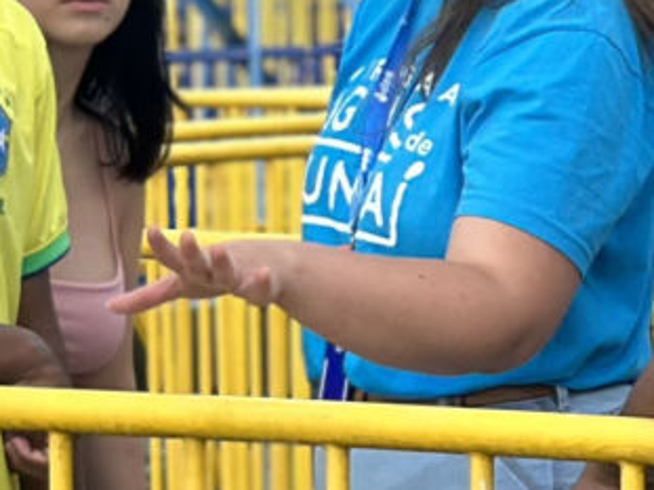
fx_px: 5534
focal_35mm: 293
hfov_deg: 6.7
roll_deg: +0.2
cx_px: 936
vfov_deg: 5.1
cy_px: 285
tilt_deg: -4.1
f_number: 1.78
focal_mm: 6.86
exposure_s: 1/2410
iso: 80
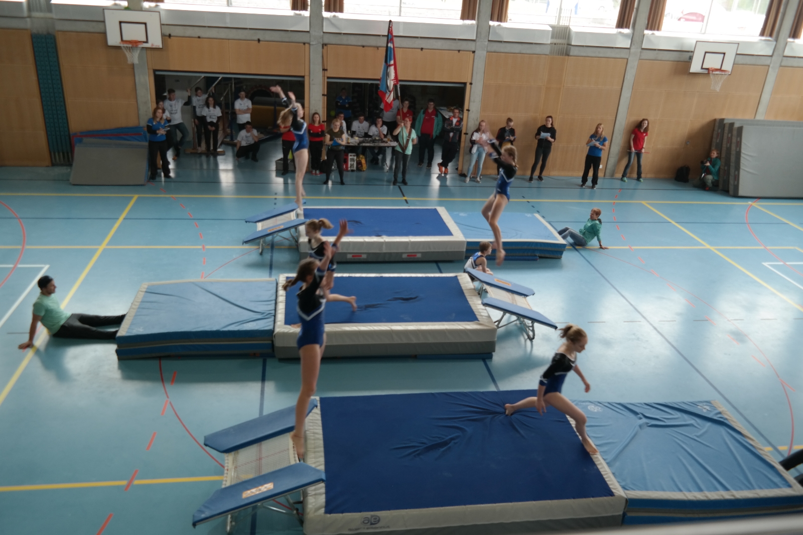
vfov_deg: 44.9
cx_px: 402
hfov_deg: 63.7
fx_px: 647
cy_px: 268
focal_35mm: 29
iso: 200
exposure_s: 1/80
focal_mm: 19
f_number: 3.5
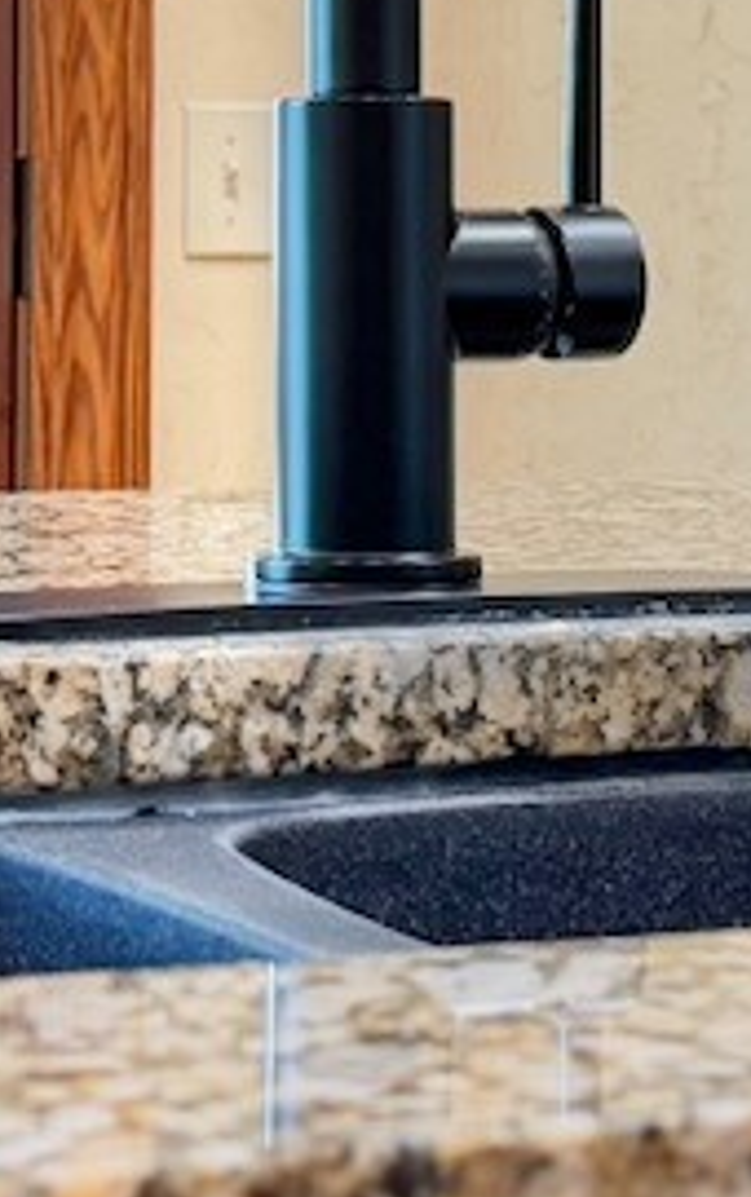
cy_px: 75
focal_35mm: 120
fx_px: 3919
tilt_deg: +4.2
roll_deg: -0.3
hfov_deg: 10.9
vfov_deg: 17.1
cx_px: 345
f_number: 1.78
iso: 500
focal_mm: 6.76
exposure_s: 1/60
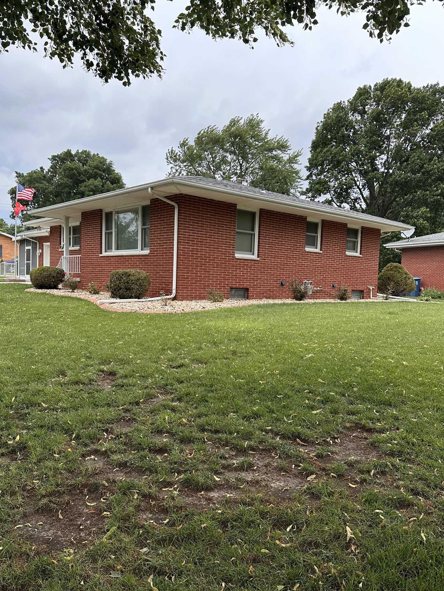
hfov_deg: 51.3
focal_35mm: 27
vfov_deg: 65.3
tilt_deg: -2.0
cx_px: 204
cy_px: 305
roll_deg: -2.5
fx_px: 462
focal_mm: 6.86
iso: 80
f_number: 1.78
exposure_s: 1/2203
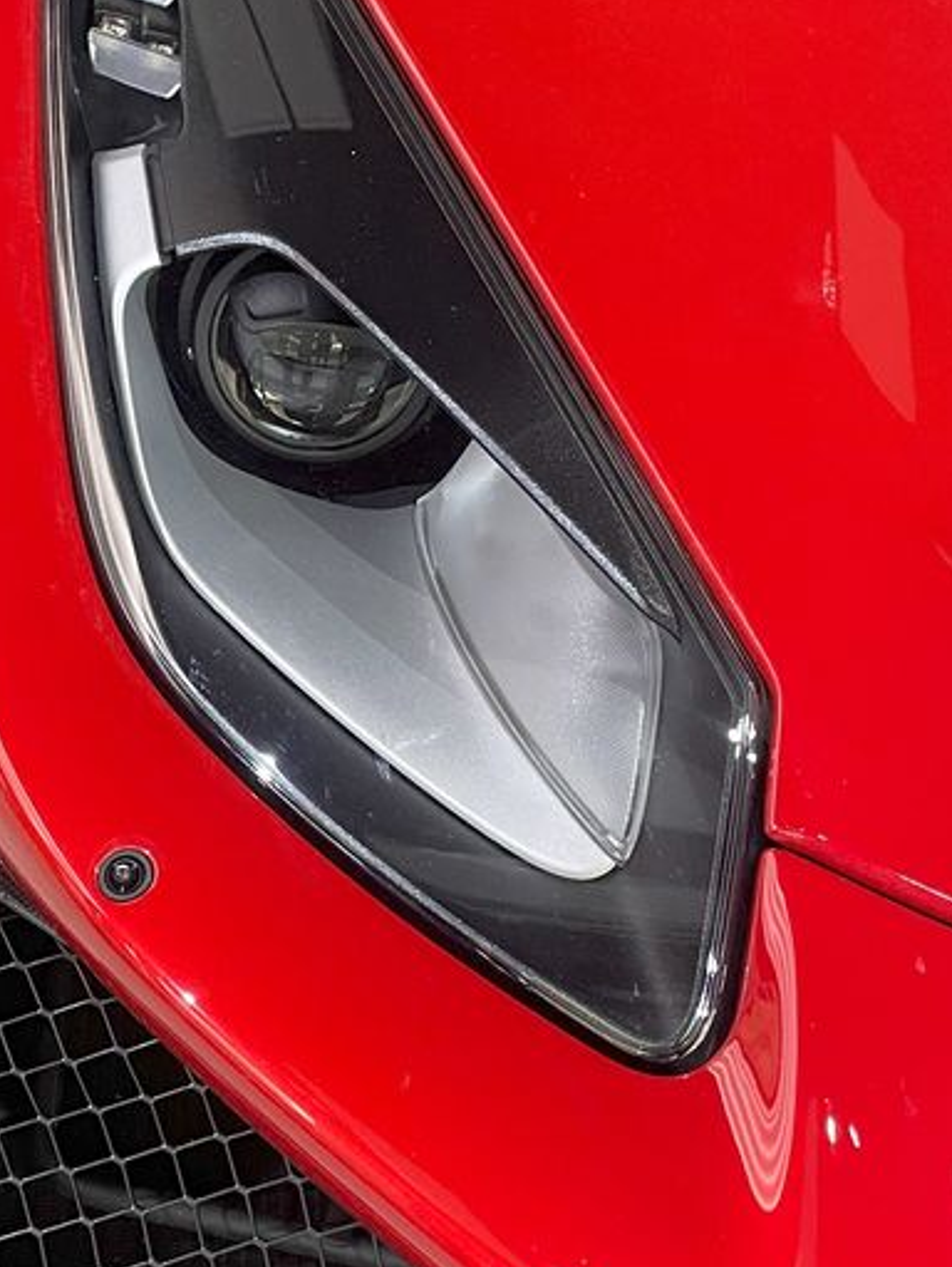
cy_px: 838
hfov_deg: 23.7
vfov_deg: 31.4
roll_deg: -6.8
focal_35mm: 61
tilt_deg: -33.7
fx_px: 2234
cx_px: 178
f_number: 1.6
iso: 160
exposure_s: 1/50
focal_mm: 4.2
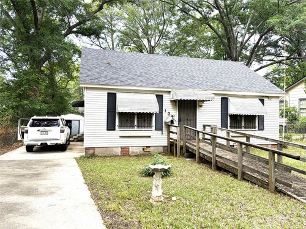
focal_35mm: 26
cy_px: 114
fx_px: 230
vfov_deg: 53.1
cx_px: 153
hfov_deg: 67.3
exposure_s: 1/907
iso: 50
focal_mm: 5.96
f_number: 1.6
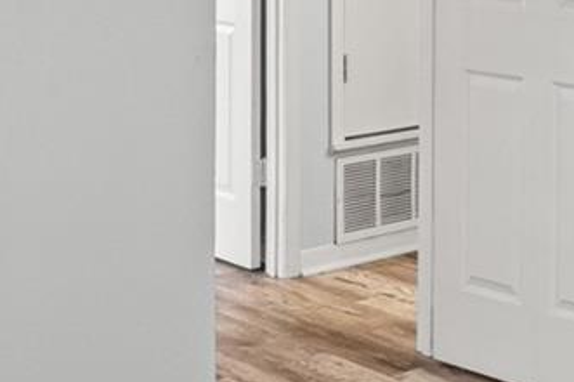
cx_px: 747
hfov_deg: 19.1
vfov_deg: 13.1
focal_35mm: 99
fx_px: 1577
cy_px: -177
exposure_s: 1/40
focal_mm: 16
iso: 800
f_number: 8
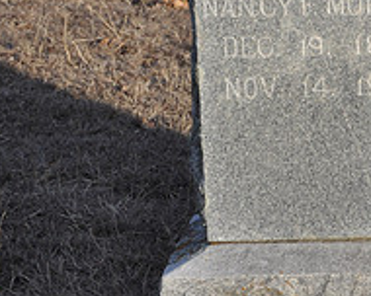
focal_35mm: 215
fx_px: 2361
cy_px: 116
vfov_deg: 7.2
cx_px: 521
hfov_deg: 8.8
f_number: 7.1
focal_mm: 50
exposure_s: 1/200
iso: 200
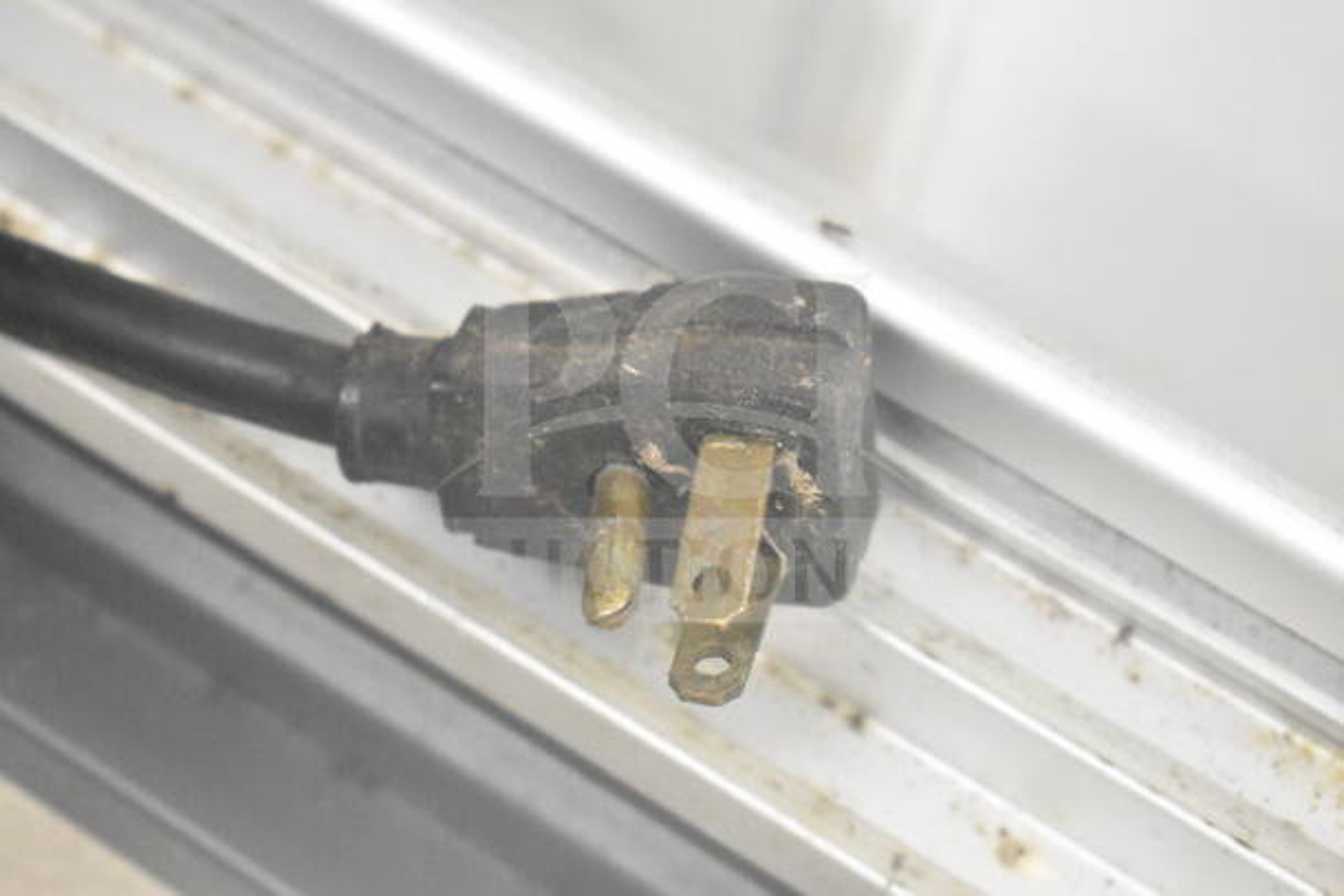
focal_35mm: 82
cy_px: 448
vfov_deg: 16.6
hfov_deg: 24.6
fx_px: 3081
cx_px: 672
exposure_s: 1/100
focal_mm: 55
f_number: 5.6
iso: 12800
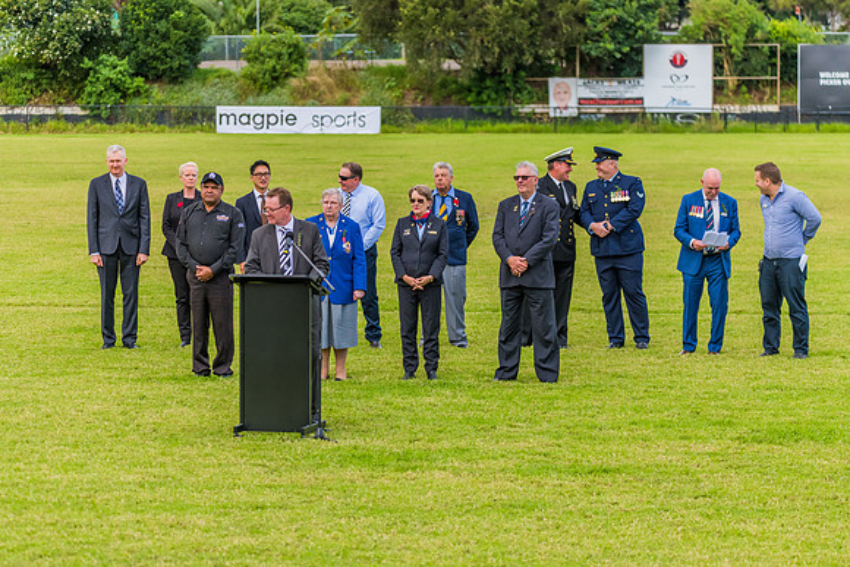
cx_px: 425
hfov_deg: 13.7
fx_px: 3542
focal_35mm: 150
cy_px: 284
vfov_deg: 9.2
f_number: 5
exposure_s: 1/1600
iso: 900
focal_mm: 150
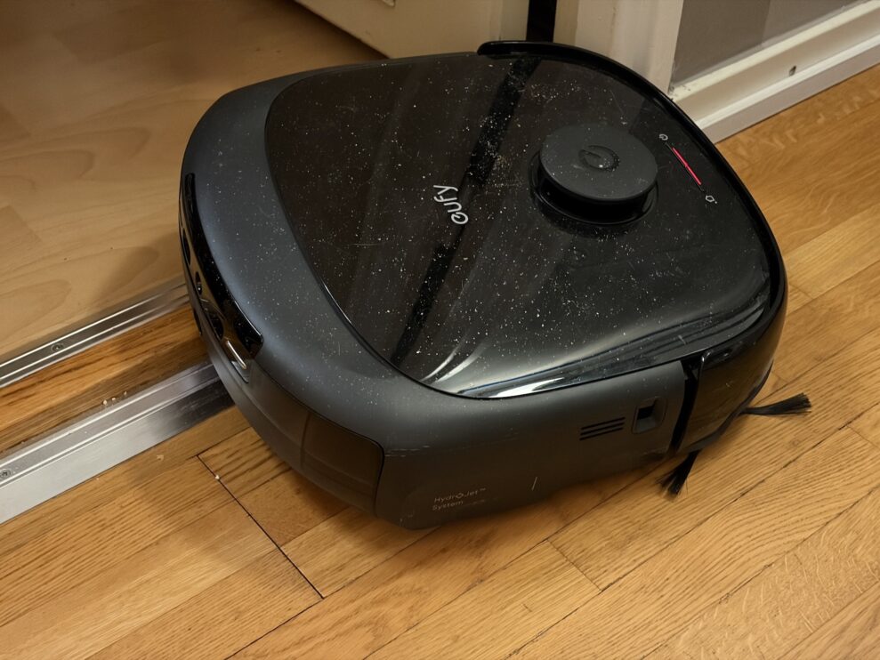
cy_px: 330
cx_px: 440
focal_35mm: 52
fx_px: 1322
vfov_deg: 28.0
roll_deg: -2.1
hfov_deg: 36.8
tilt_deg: -42.6
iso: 500
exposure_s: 1/19
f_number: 1.6
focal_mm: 5.96
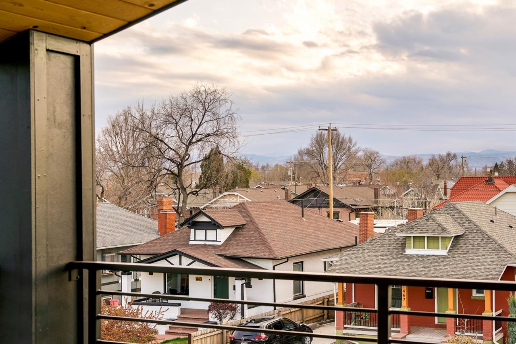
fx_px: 867
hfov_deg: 33.0
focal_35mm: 60
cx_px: 317
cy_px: 184
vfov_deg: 22.4
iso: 100
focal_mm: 48.4
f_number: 9
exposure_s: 1/30
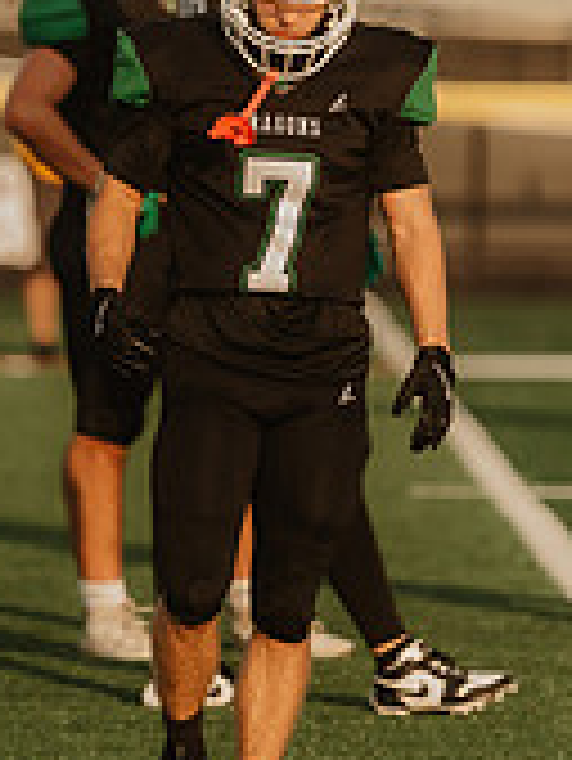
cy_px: 292
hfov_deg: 2.9
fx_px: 11244
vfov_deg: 3.9
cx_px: 245
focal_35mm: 511
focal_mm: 200
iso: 1000
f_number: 2.8
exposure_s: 1/6400
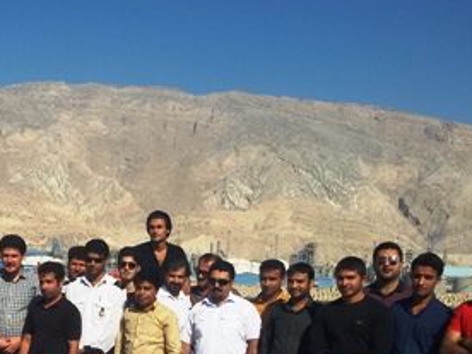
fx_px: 982
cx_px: 43
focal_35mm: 72
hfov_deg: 26.1
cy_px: 342
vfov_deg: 19.9
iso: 40
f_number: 2.4
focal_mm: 2.93
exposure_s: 1/1836
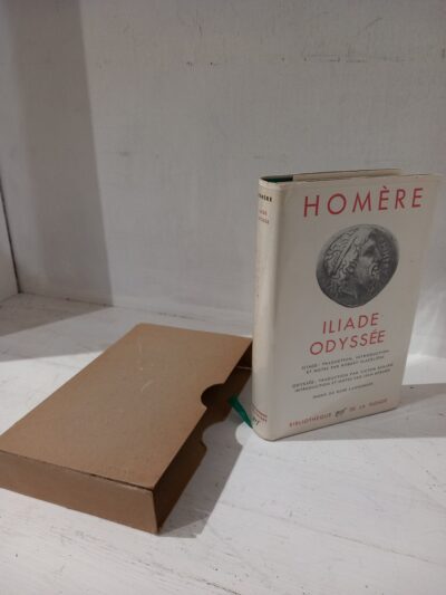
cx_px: 223
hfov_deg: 51.4
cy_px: 298
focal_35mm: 27
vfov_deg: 65.3
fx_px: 464
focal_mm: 4
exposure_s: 1/33.3
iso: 250
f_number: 1.8
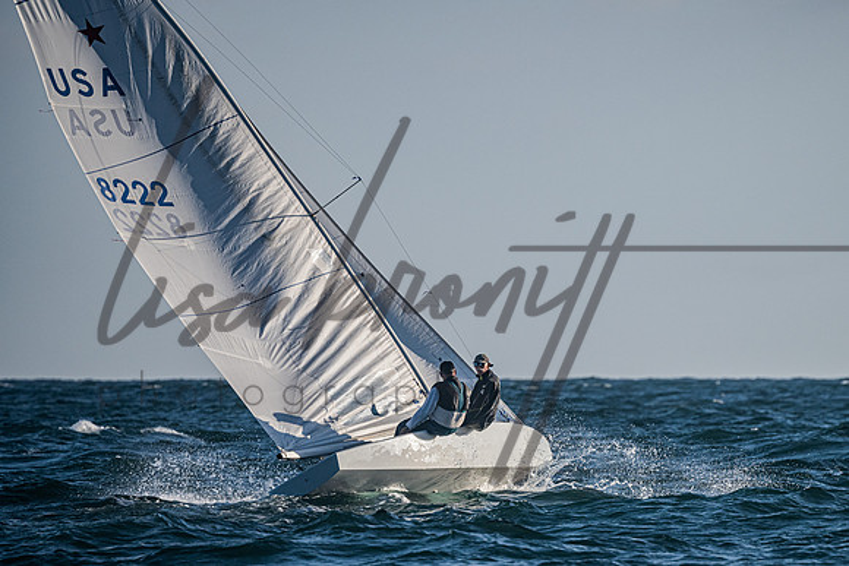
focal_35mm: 522
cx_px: 544
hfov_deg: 3.9
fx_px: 12321
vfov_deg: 2.6
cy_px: 348
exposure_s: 1/3200
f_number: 6.3
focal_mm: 400
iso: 400
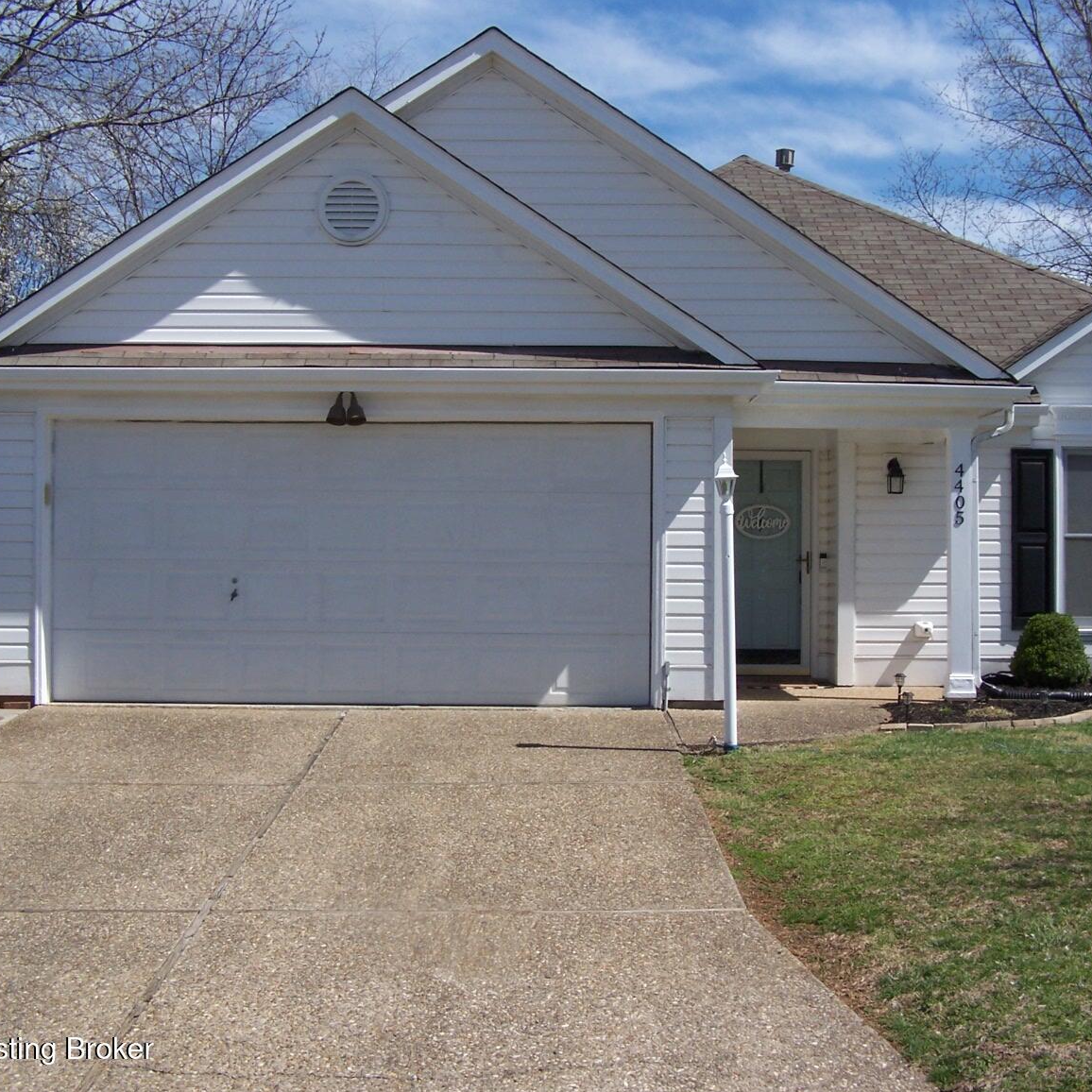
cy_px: 548
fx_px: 2498
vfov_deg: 24.7
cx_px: 600
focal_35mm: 70
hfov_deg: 24.6
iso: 80
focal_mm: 9.8
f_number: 4.5
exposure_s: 1/750
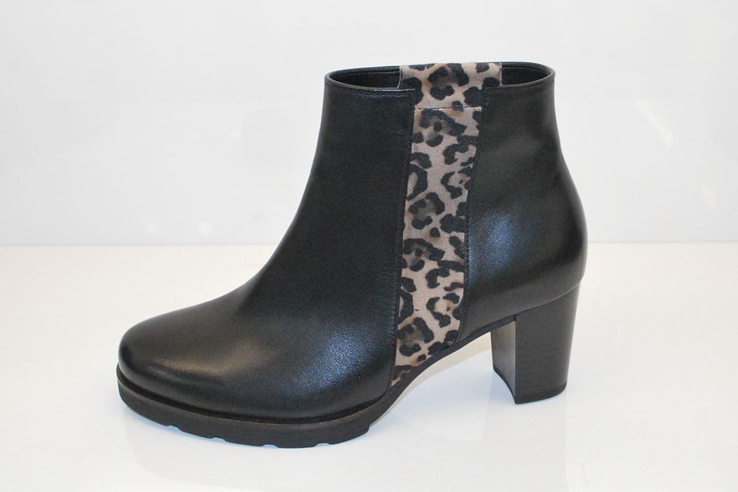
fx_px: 738
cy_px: 246
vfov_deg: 36.9
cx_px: 369
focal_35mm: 36
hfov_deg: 53.1
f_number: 8
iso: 1600
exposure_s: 1/200
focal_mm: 24
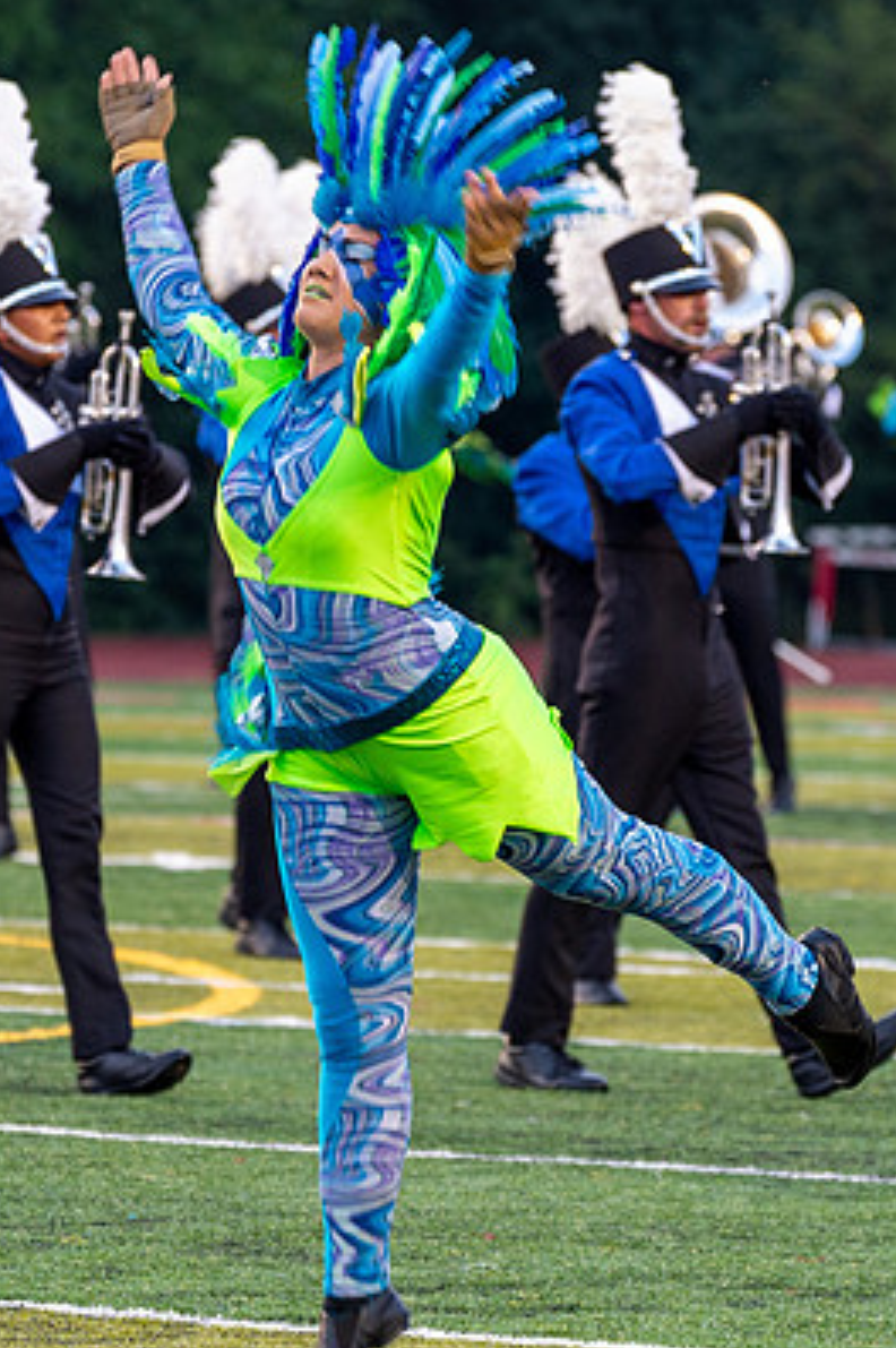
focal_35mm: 427
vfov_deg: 4.8
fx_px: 15968
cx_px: 315
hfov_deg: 3.2
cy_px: 668
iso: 1100
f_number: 5
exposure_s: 1/200
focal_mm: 180
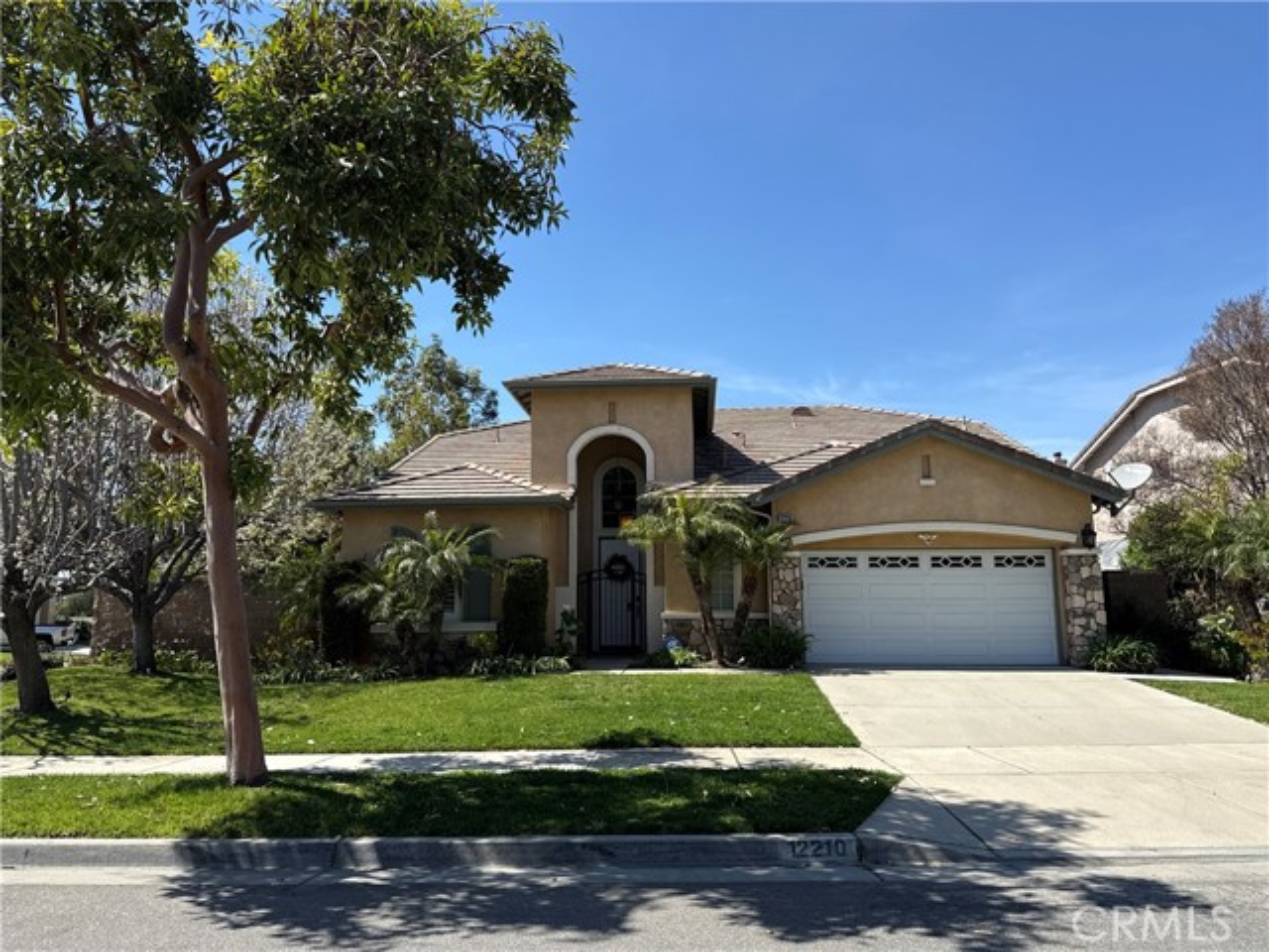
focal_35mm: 24
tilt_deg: +9.1
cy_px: 476
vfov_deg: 56.8
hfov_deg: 71.6
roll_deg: +1.1
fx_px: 880
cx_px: 634
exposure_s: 1/3759
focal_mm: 6.76
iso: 80
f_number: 1.78
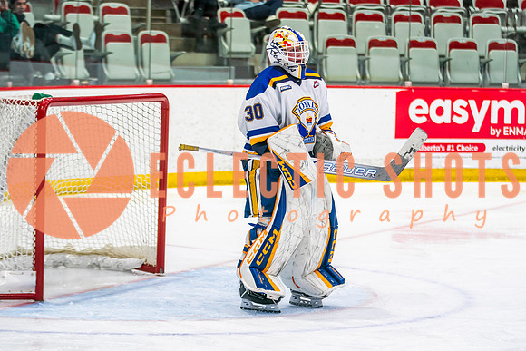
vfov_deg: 7.8
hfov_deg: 11.7
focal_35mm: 176
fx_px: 2569
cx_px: 303
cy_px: 215
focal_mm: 115
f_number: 2.8
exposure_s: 1/640
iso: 400
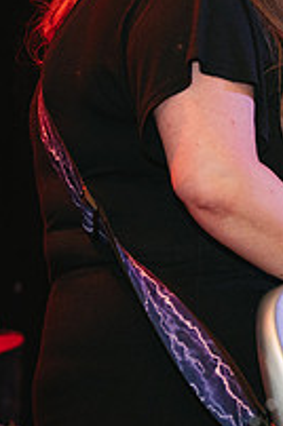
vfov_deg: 13.3
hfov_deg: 8.6
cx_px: 448
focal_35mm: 154
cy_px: 179
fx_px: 1822
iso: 1000
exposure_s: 1/160
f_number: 3.2
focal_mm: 46
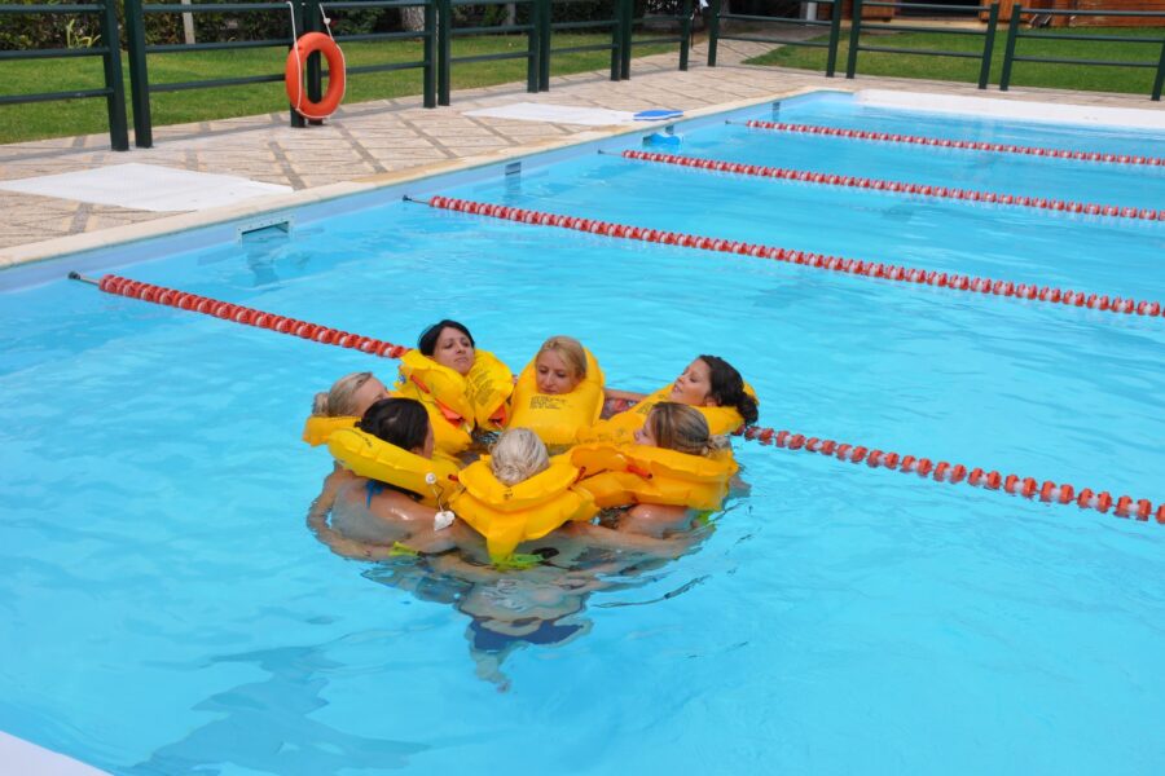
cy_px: 388
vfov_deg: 31.9
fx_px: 1359
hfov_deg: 46.4
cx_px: 582
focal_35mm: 42
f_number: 14
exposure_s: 1/200
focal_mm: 28
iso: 200
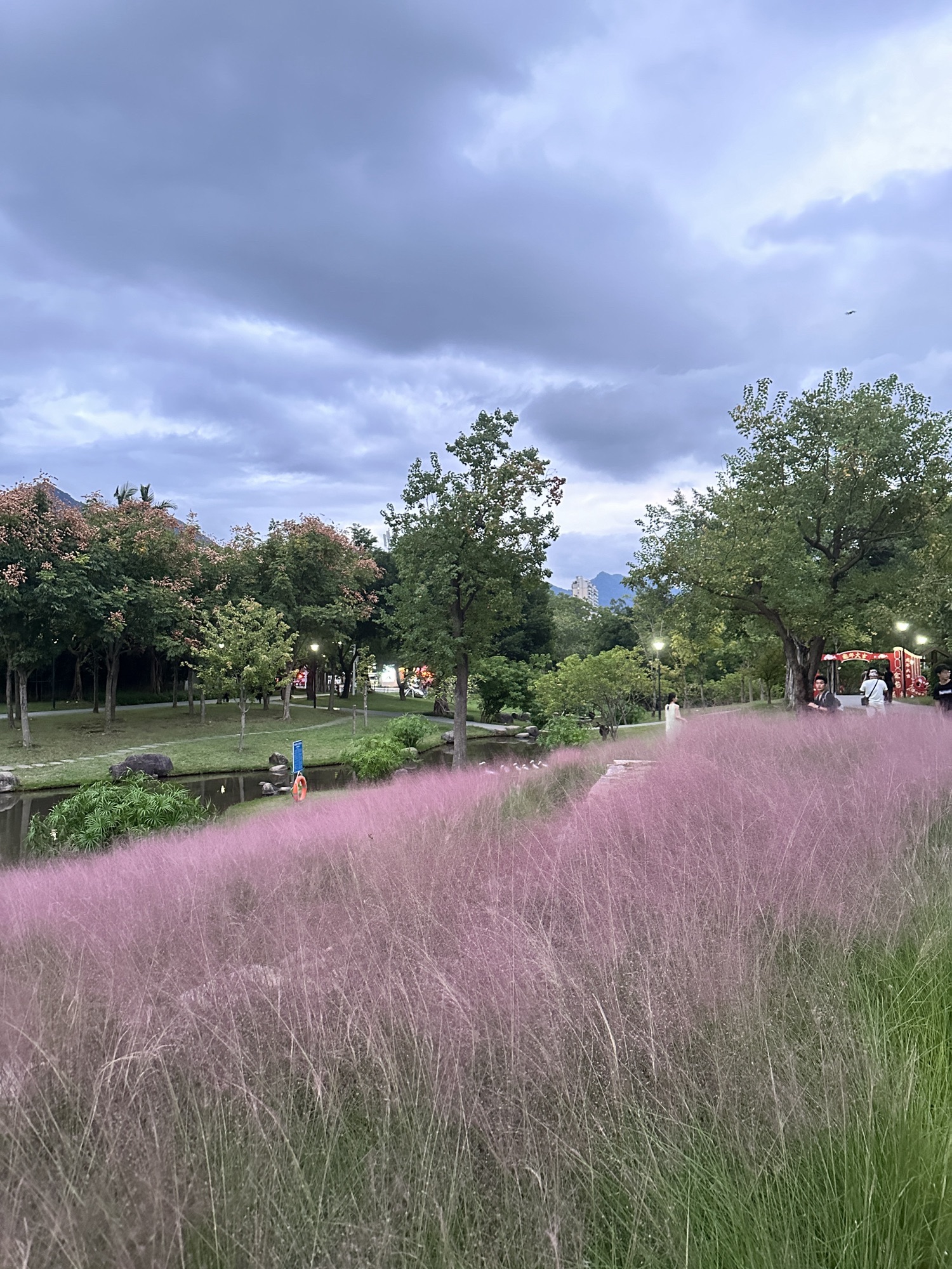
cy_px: 634
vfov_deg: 71.6
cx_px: 476
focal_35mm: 24
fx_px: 880
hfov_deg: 56.8
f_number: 1.78
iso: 1000
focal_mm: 6.86
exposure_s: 1/38
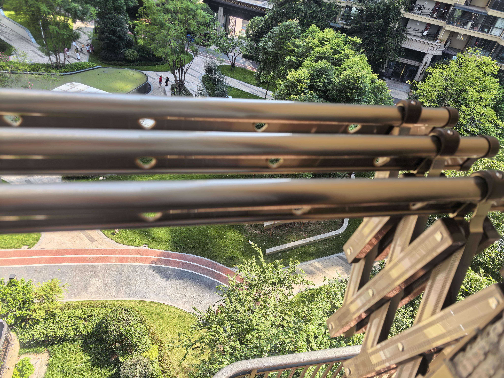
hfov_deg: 71.6
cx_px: 252
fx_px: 349
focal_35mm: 24
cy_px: 189
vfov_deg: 56.8
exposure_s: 1/847
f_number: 2
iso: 50
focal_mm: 6.98
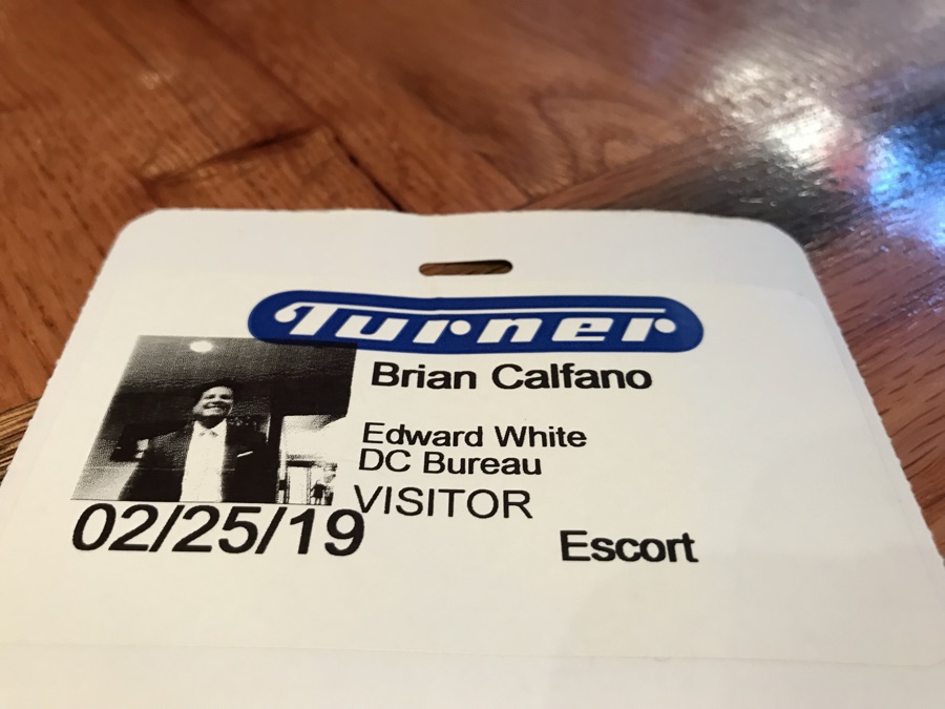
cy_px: 354
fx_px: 764
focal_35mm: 28
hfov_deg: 63.4
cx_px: 472
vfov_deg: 49.7
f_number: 1.8
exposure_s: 1/15
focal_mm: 3.99
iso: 40
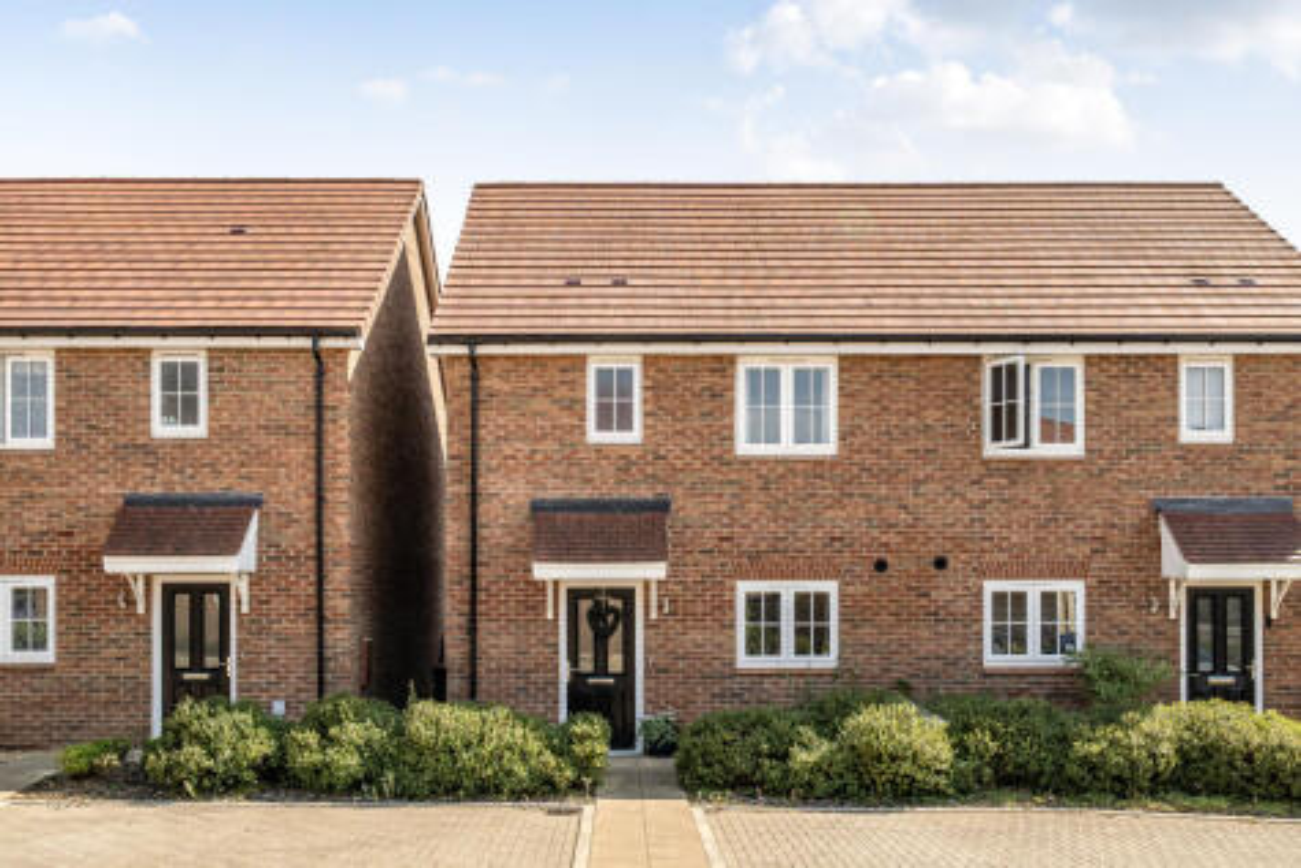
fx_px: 1229
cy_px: 434
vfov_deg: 38.9
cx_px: 650
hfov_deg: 55.8
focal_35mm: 34
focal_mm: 23
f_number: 8
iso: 400
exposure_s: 1/800
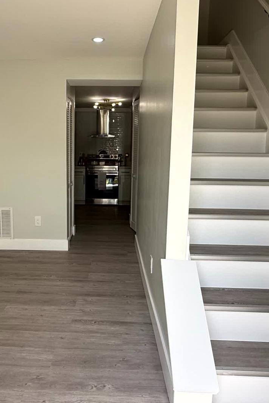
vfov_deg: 65.4
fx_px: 314
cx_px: 102
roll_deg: -0.5
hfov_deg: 46.0
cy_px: 191
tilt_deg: -7.7
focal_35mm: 28
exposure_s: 1/304
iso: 50
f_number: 2.2
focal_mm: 2.22
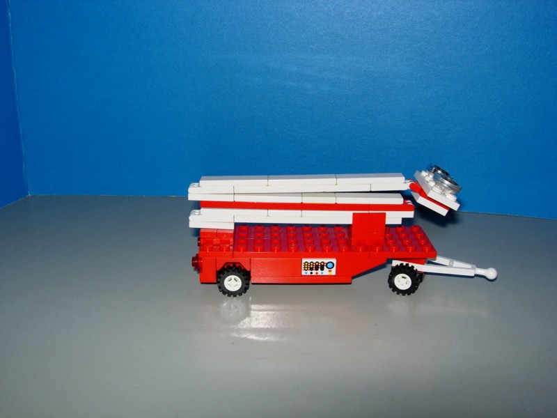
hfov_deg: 49.0
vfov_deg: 37.7
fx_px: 611
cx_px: 278
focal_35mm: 38
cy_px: 209
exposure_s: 1/64
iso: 79
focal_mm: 7.8
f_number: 4.8
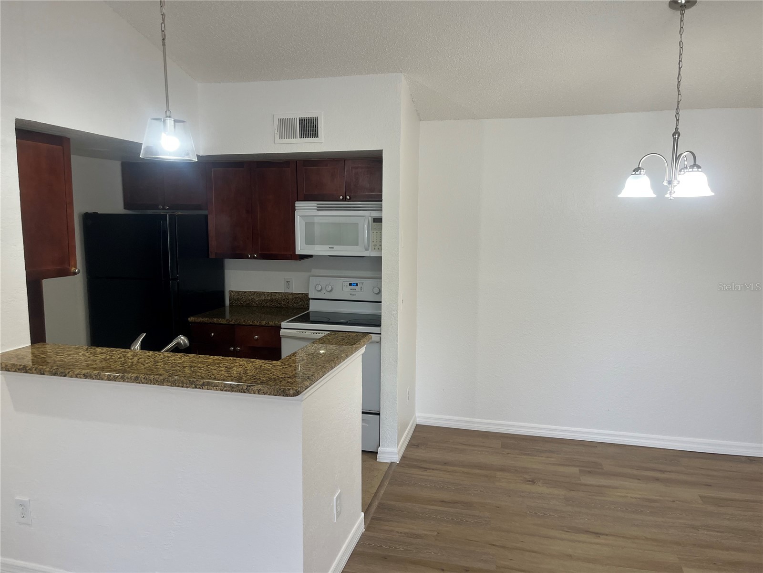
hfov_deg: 67.3
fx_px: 573
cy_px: 286
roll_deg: +0.1
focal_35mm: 26
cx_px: 382
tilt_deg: -7.8
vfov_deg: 53.1
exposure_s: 1/120
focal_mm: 5.1
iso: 125
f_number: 1.6
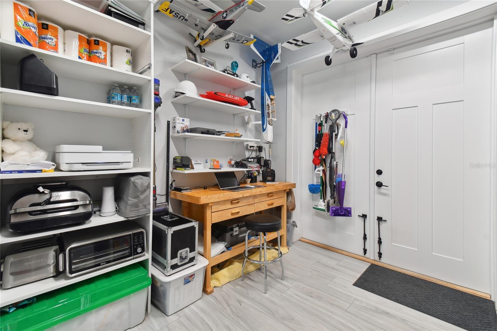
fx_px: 207
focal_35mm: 15
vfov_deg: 77.3
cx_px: 248
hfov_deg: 100.4
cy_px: 166
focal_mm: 10
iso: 100
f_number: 7.1
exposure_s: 1/6
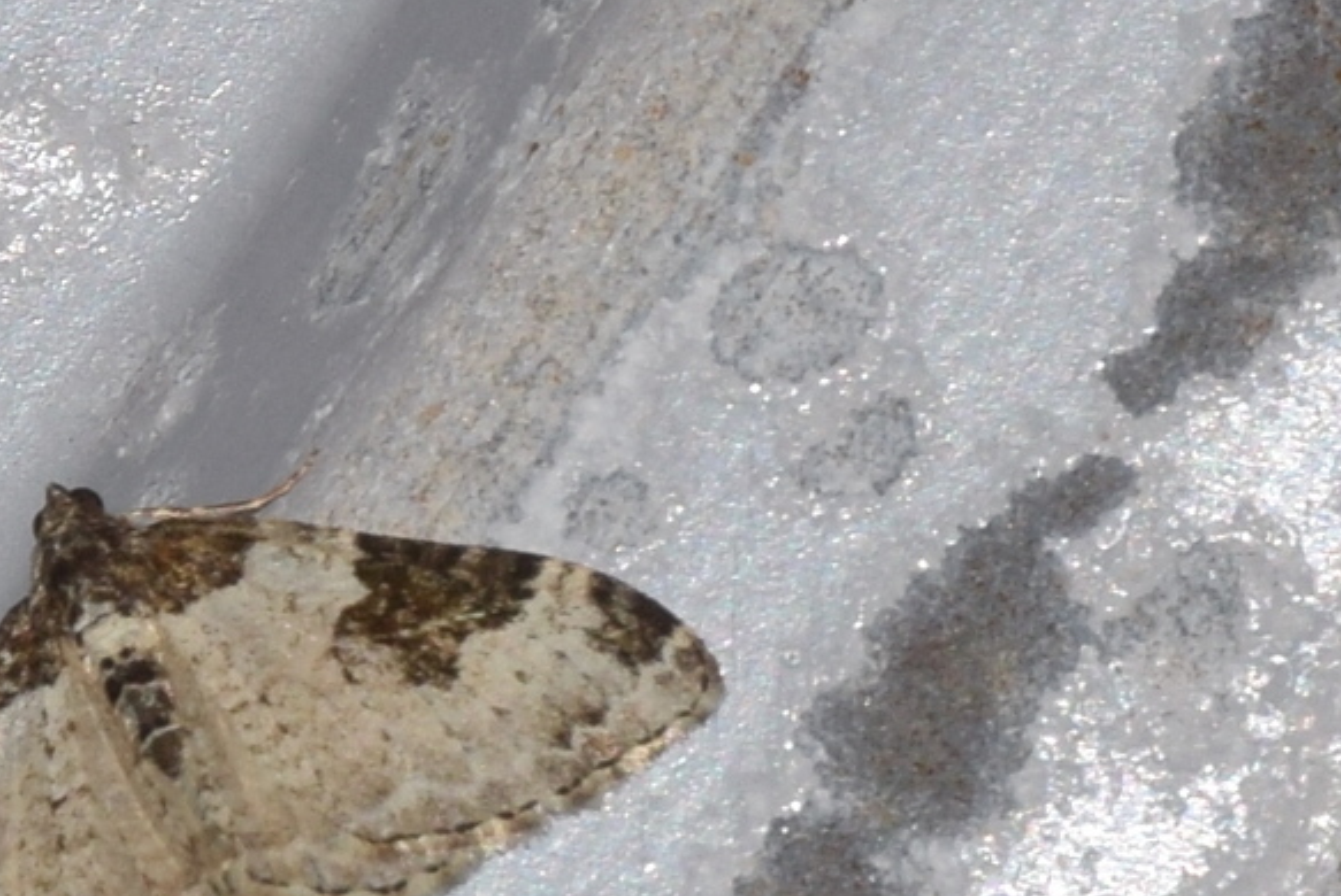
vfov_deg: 4.0
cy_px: 673
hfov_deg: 6.0
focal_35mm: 345
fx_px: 12864
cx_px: 270
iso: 100
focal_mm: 140
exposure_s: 1/160
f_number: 13
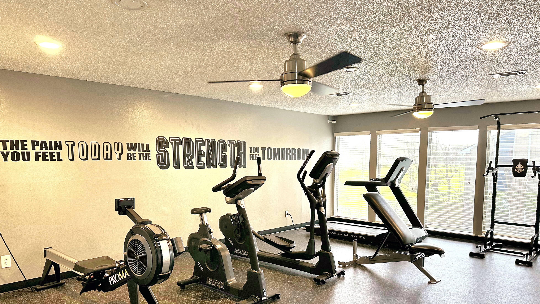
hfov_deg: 69.8
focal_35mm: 27
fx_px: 387
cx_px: 278
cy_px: 195
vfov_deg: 42.5
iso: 200
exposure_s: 1/60.2
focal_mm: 6.86
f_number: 1.78
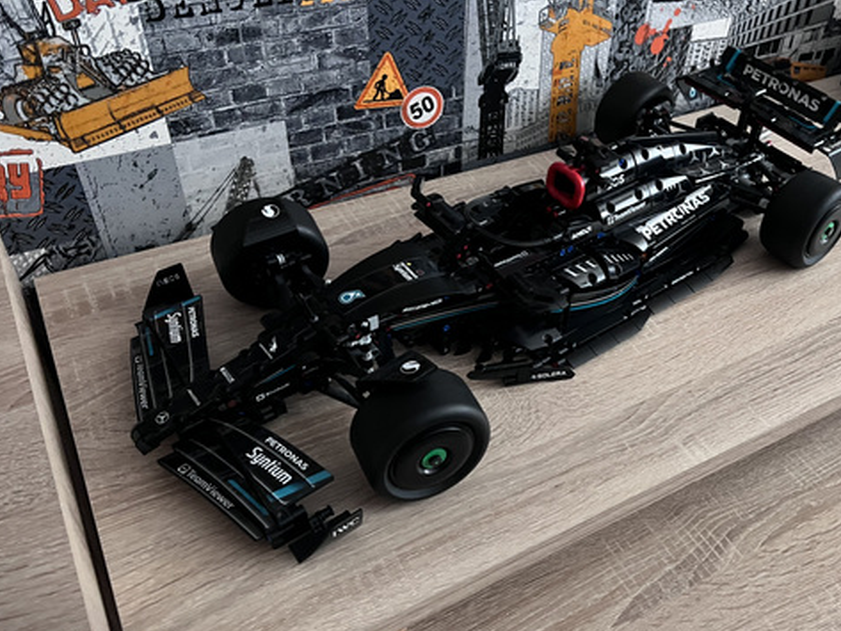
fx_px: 802
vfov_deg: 43.0
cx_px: 523
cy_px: 315
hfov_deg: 54.7
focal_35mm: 33
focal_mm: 5.7
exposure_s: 1/34
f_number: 1.5
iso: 640
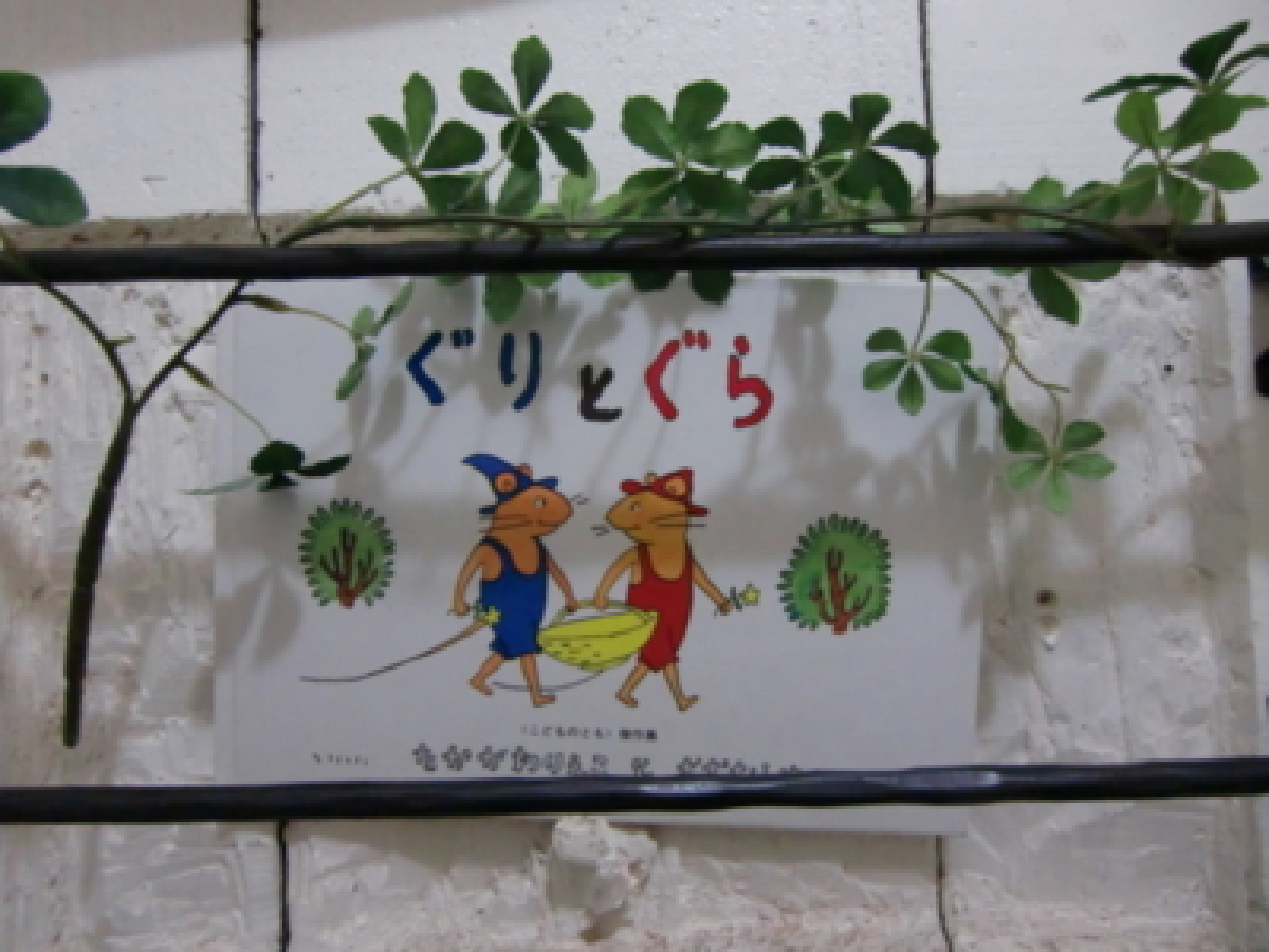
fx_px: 880
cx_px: 634
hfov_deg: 71.6
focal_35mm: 24
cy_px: 476
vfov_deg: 56.8
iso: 800
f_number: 3.2
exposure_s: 1/30
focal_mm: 4.3
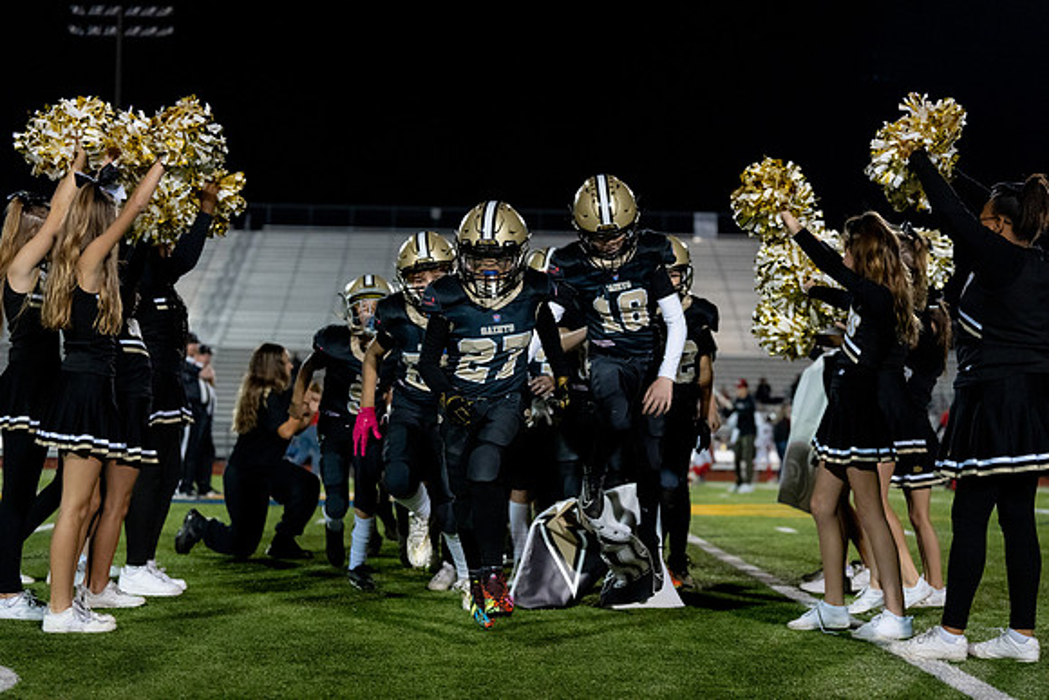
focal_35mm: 70
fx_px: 2040
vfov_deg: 19.5
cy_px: 350
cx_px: 524
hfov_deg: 28.8
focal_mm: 70
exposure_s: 1/1250
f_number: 2.8
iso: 6400
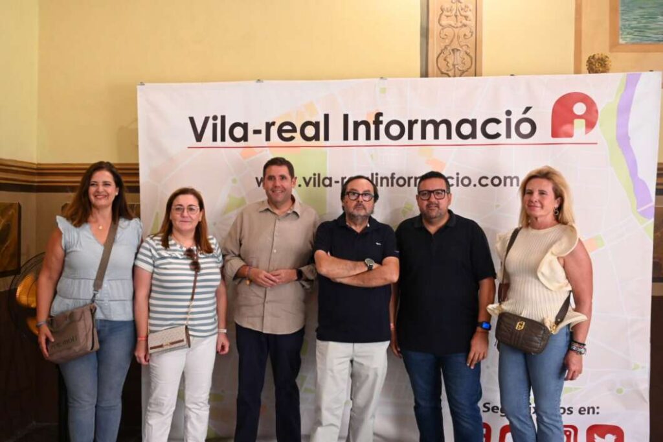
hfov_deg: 57.2
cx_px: 332
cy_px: 221
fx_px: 608
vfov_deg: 39.9
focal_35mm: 33
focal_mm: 33
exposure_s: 1/323
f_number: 4
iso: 6400
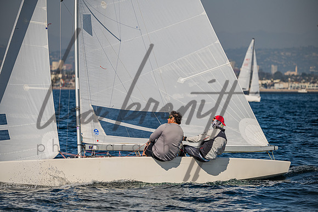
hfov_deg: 9.7
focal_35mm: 212
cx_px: 159
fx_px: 1875
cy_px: 106
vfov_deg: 6.5
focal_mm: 210
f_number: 5
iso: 400
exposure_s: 1/5000
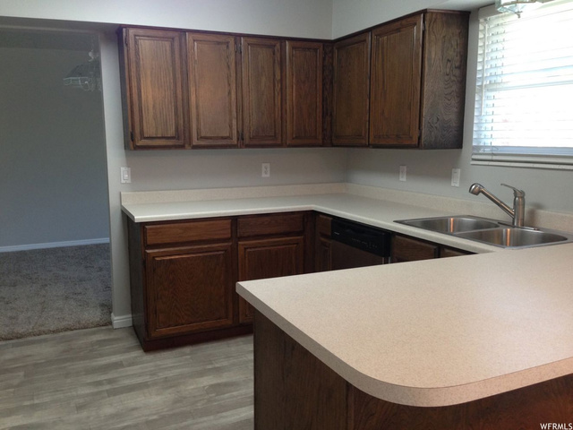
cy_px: 215
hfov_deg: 55.4
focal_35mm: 33
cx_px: 286
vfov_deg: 42.9
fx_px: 546
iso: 100
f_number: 2.4
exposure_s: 1/20
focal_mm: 4.12
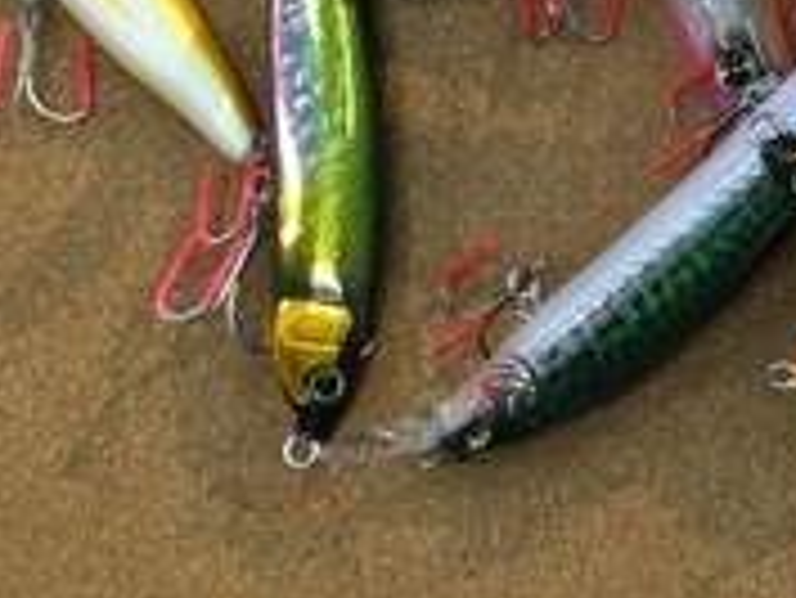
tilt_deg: -71.9
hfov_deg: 16.9
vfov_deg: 13.1
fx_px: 2416
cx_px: 1201
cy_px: -391
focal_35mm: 105
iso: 32
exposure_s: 1/40
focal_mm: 3.3
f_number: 2.4
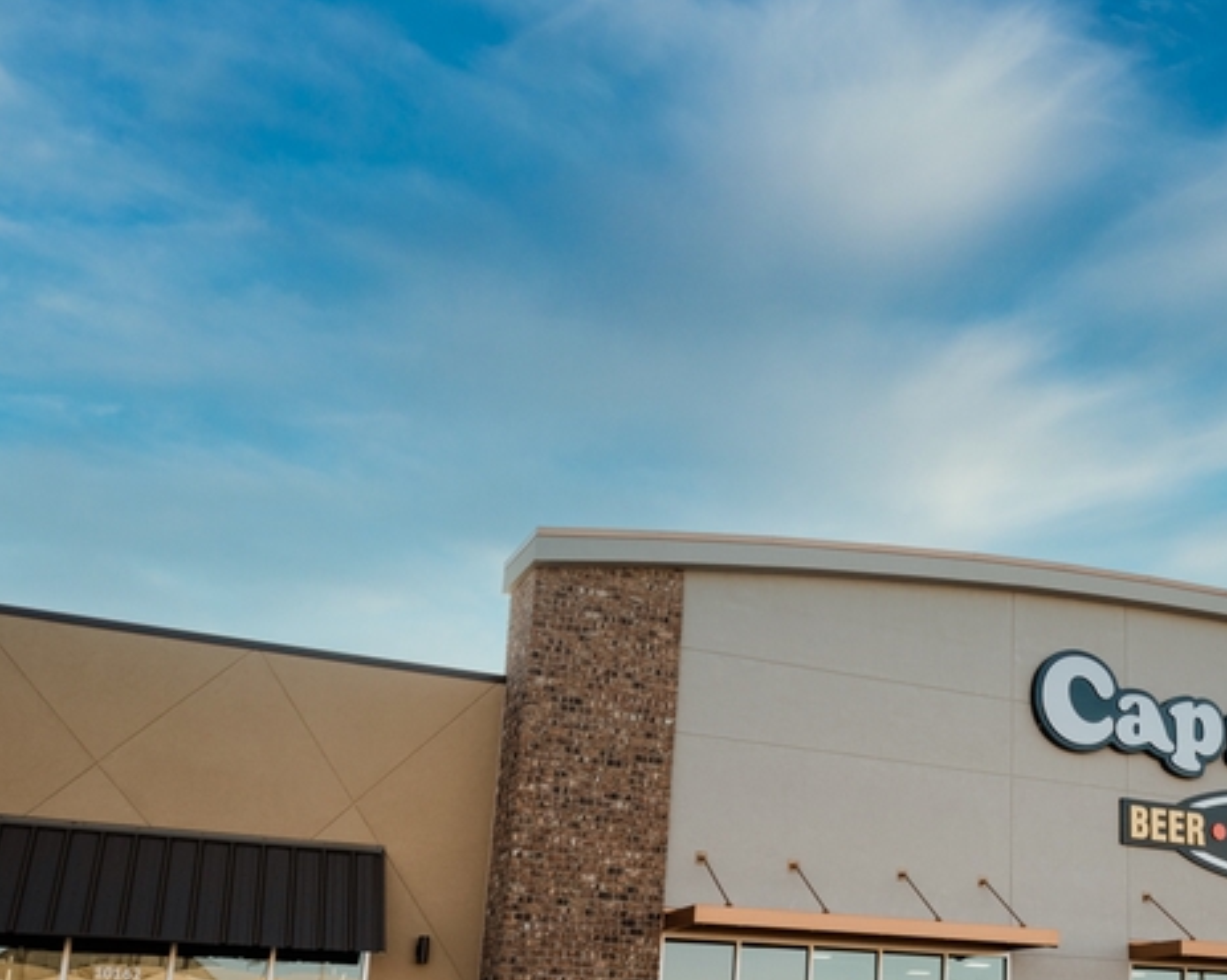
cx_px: 986
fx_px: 1488
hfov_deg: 42.7
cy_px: 742
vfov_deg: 35.6
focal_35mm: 41
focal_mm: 24
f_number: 5
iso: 250
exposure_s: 1/3200
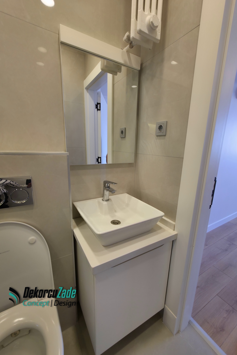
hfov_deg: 81.2
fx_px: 138
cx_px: 122
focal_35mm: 14
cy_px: 182
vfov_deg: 104.2
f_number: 1.9
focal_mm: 2.2
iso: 40
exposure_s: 1/50
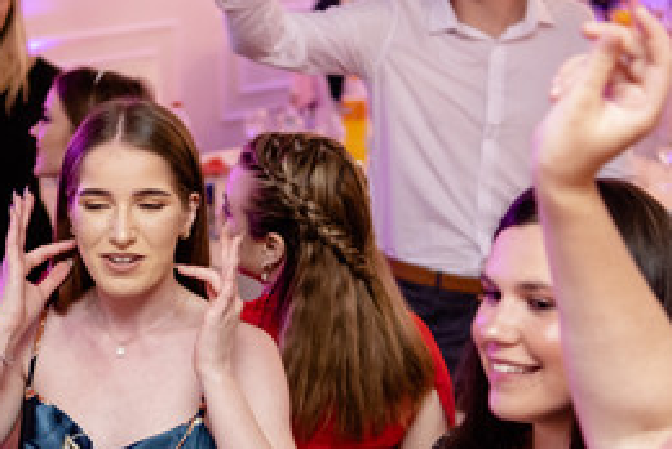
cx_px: 171
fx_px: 1607
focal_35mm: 86
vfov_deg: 15.8
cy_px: 342
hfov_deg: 23.4
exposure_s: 1/200
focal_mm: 23
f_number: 1.4
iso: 1000
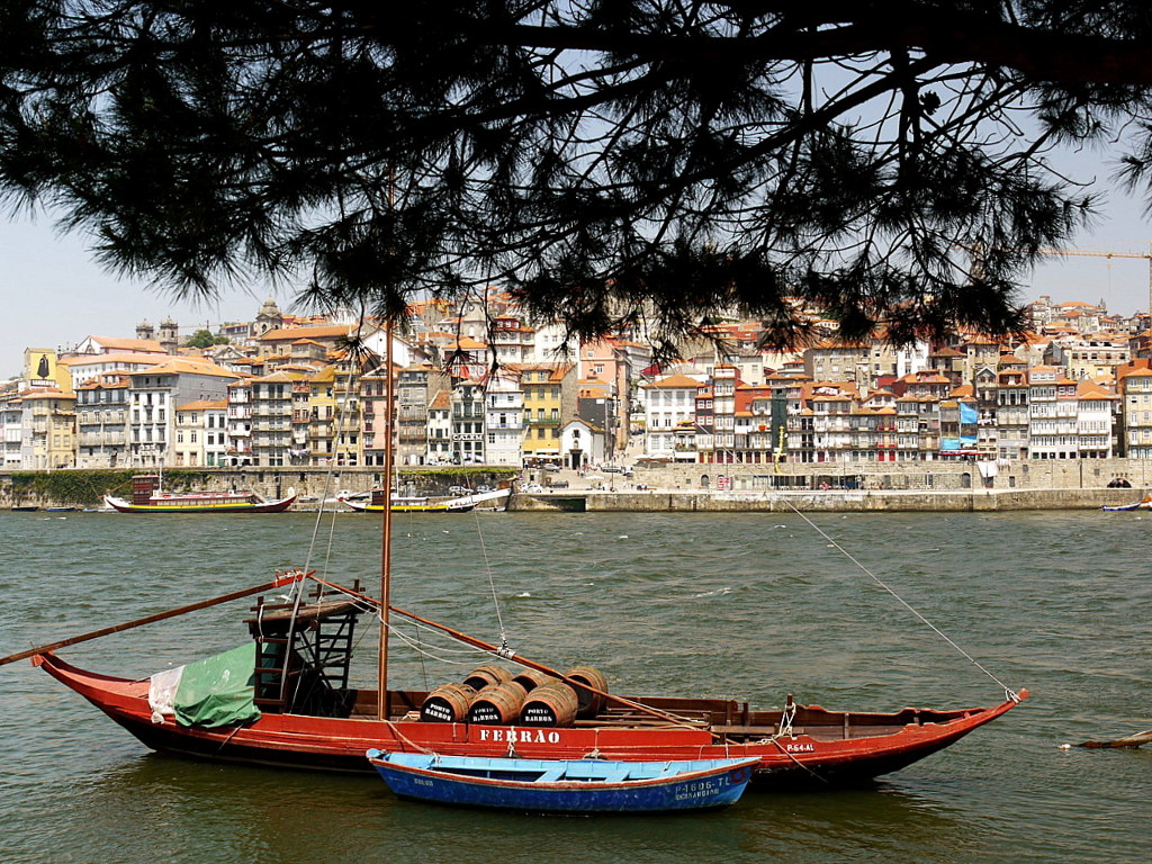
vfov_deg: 31.5
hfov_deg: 41.2
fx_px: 1531
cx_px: 576
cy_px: 432
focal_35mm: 46
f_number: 7.1
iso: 100
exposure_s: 1/125
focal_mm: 23
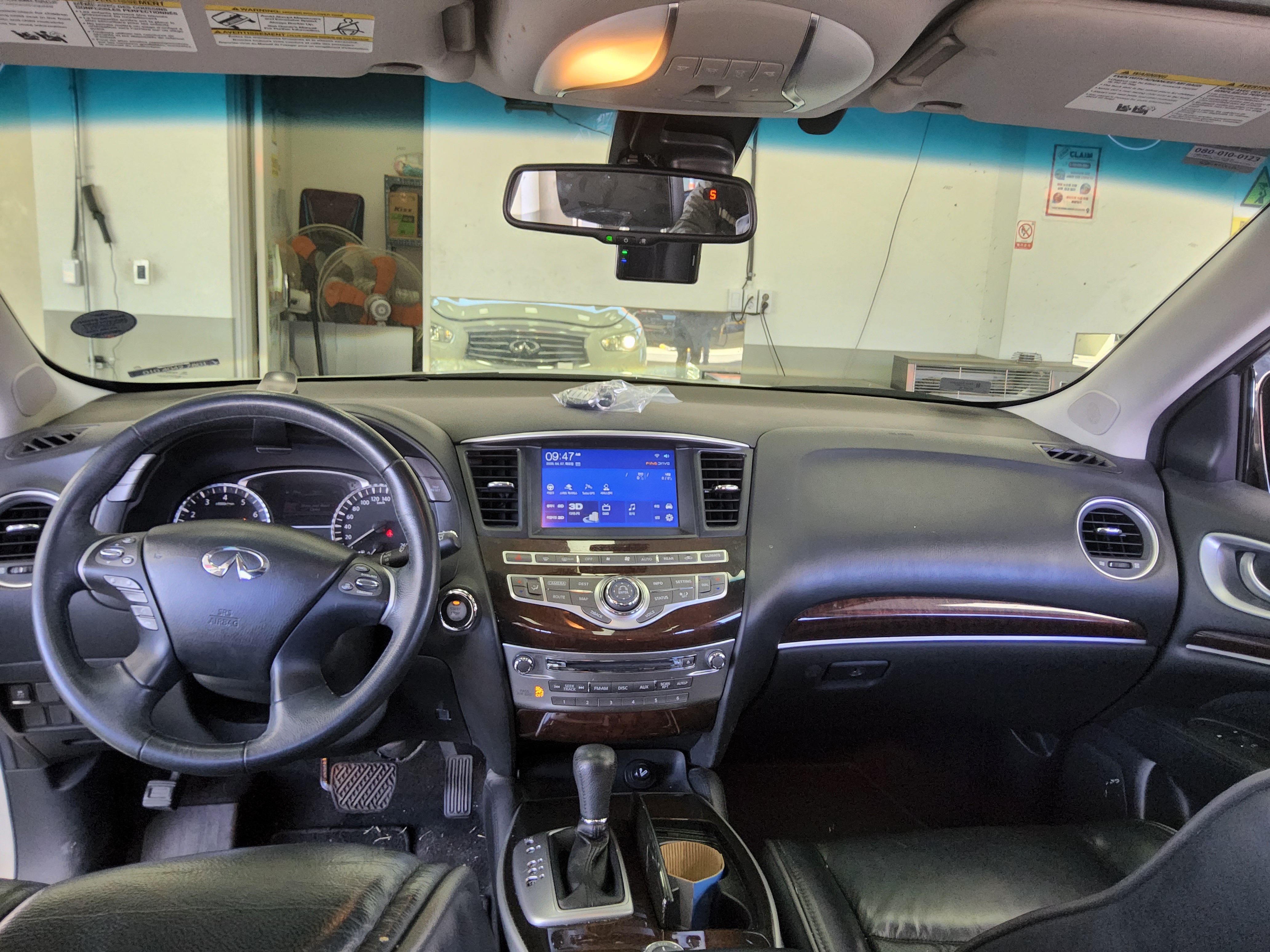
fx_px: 917
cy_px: 476
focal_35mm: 25
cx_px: 635
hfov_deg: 69.4
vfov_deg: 54.9
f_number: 2
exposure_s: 1/100
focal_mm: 3.08
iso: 250
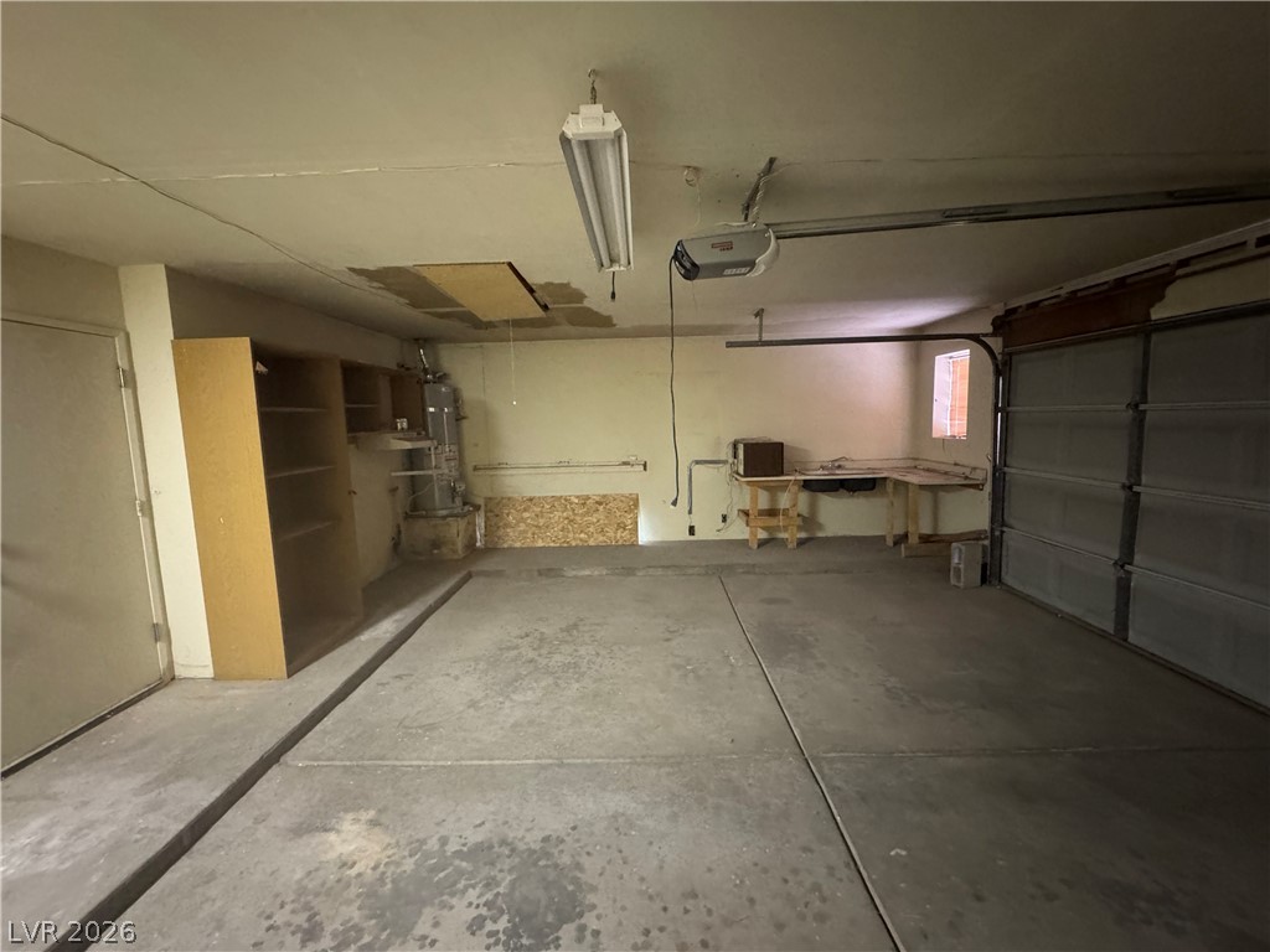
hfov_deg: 102.1
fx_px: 514
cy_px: 476
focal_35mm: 14
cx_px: 635
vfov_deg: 85.7
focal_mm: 2.22
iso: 1250
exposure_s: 1/30
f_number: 2.2
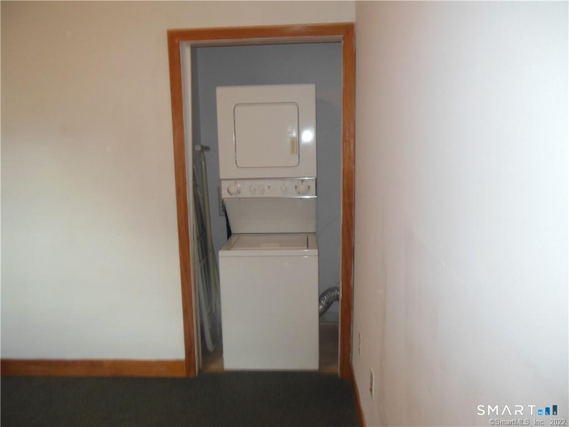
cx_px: 284
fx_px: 411
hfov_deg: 69.4
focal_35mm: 25
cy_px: 214
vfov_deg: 54.9
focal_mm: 4.5
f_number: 3.2
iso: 200
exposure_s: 1/25
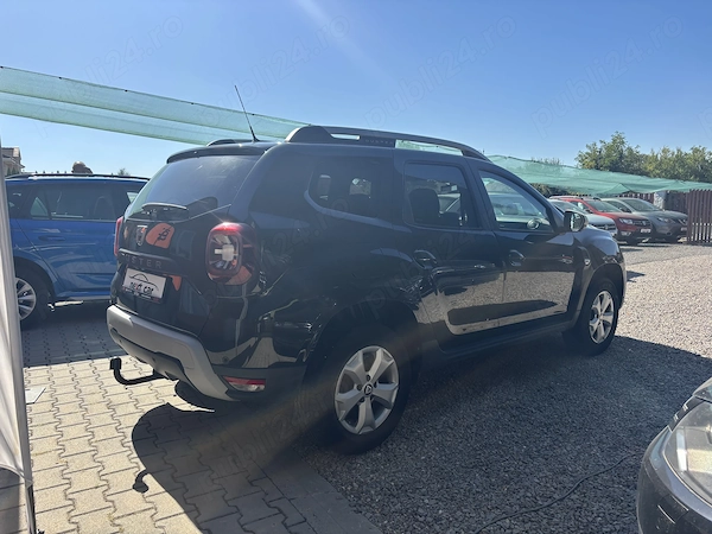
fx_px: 535
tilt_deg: -7.4
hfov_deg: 67.3
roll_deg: +0.0
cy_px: 267
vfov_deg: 53.1
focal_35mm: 26
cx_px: 356
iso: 50
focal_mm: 5.96
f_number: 1.6
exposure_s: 1/2778
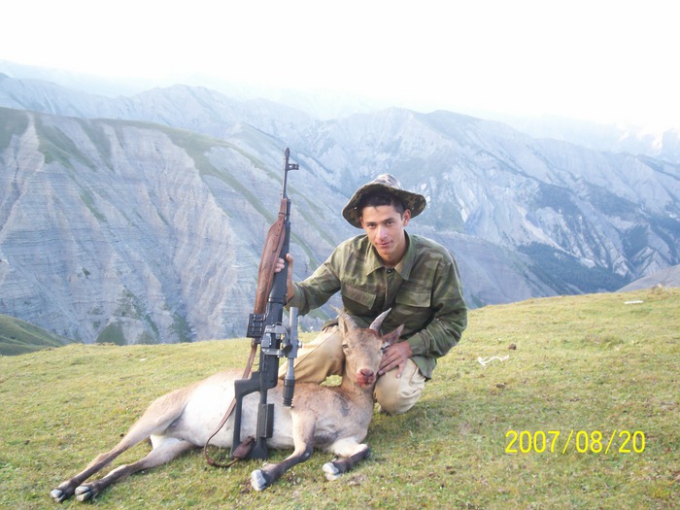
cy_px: 255
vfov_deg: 39.7
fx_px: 707
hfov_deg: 51.4
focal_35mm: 36
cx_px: 340
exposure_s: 1/30.3
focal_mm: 5.9
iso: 100
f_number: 4.5
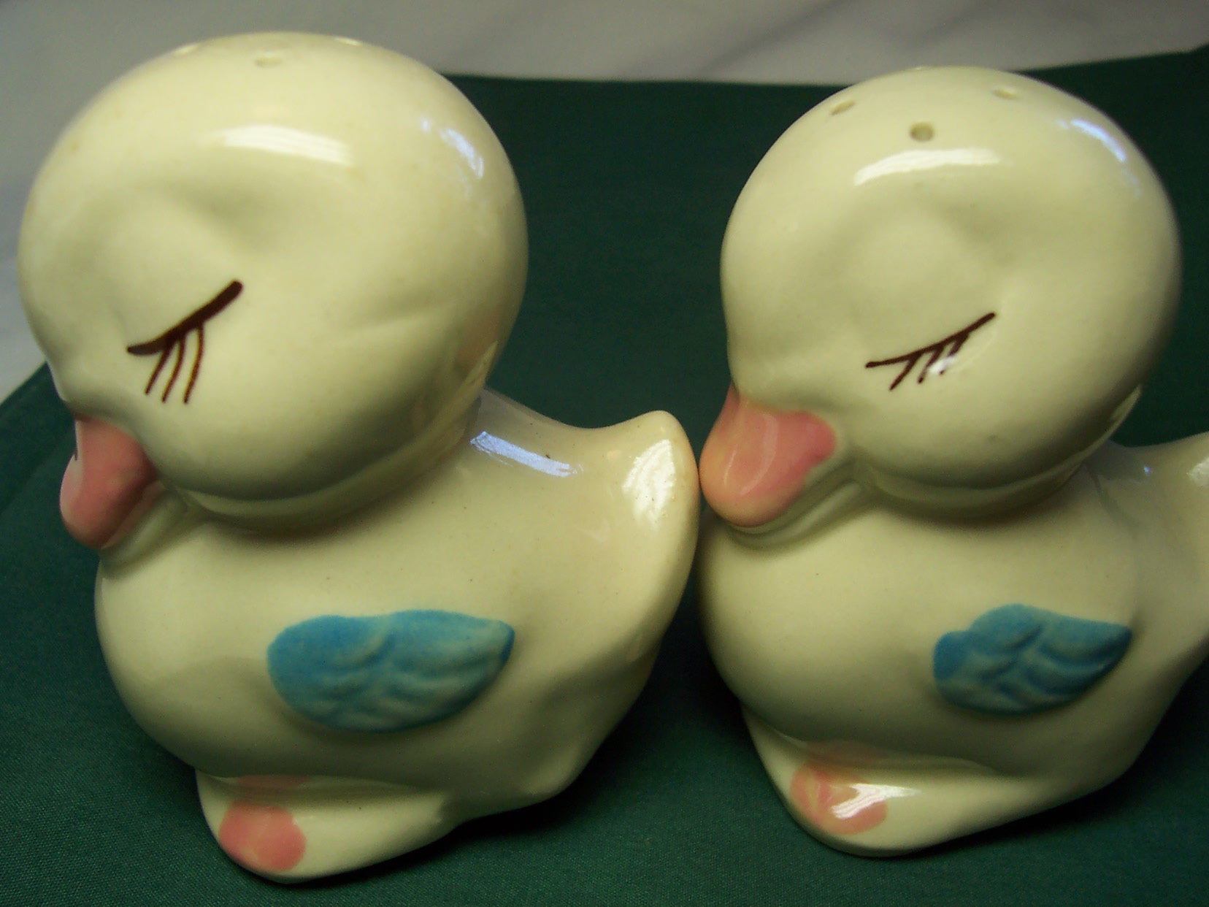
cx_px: 604
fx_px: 1292
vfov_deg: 38.7
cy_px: 454
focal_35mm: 37
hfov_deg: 50.1
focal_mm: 5.6
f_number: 2.8
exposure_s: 1/180
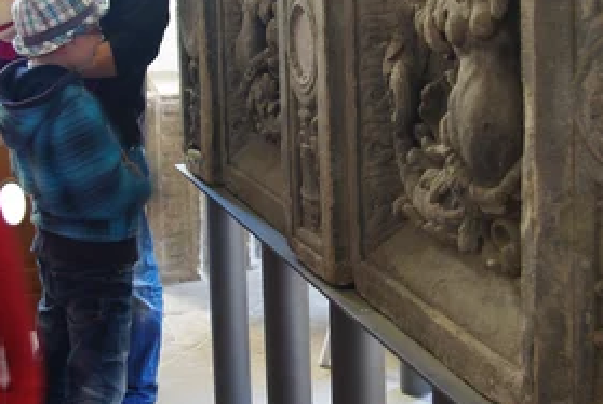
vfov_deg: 20.8
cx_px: 310
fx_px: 1090
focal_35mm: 65
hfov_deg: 30.9
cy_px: 81
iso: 400
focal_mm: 26
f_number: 4
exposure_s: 1/8
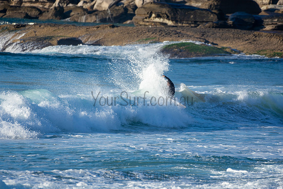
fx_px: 5897
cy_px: 94
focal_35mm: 750
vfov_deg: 1.8
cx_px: 142
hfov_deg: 2.7
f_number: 5.6
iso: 125
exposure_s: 1/640
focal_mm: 500
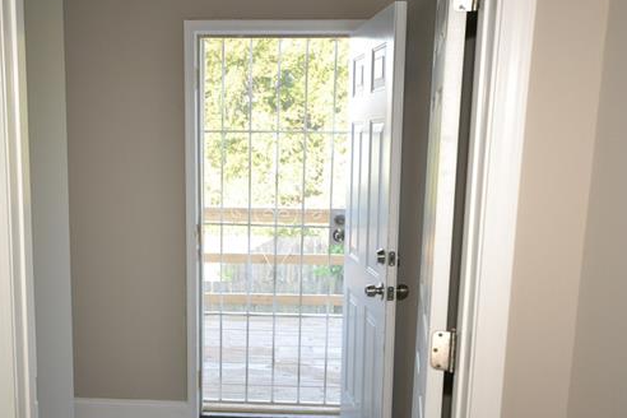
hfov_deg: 49.3
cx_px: 252
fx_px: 679
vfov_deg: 34.2
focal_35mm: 39
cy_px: 231
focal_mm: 20
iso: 560
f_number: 5.6
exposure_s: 1/60
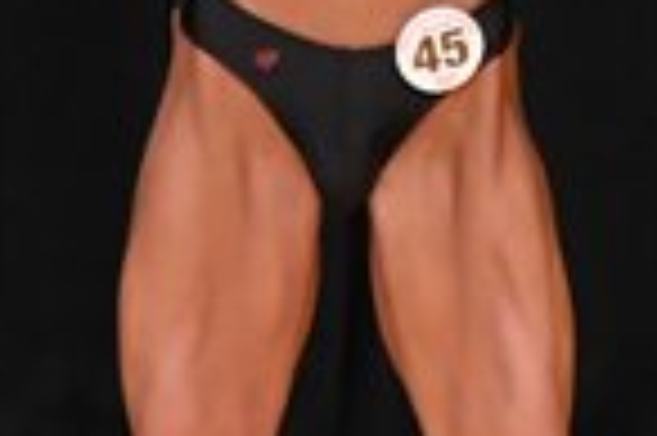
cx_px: 776
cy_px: 54
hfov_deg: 1.4
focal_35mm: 1510
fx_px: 27526
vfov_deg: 0.9
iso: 4000
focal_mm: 190
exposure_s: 1/400
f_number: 5.6
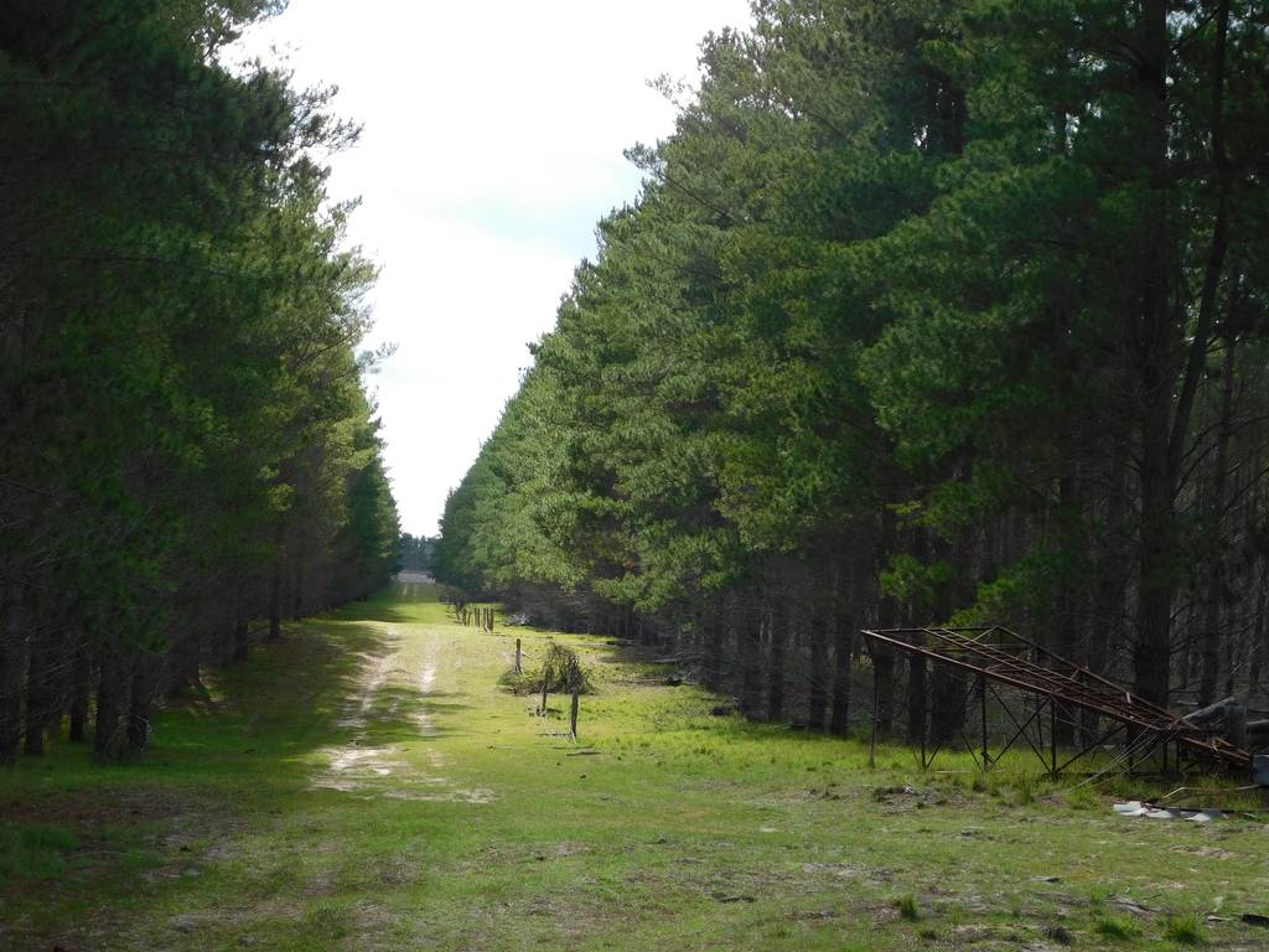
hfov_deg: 27.4
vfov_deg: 20.7
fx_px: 2603
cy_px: 476
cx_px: 634
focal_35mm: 71
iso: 125
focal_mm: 12.6
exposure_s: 1/320
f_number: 4.3
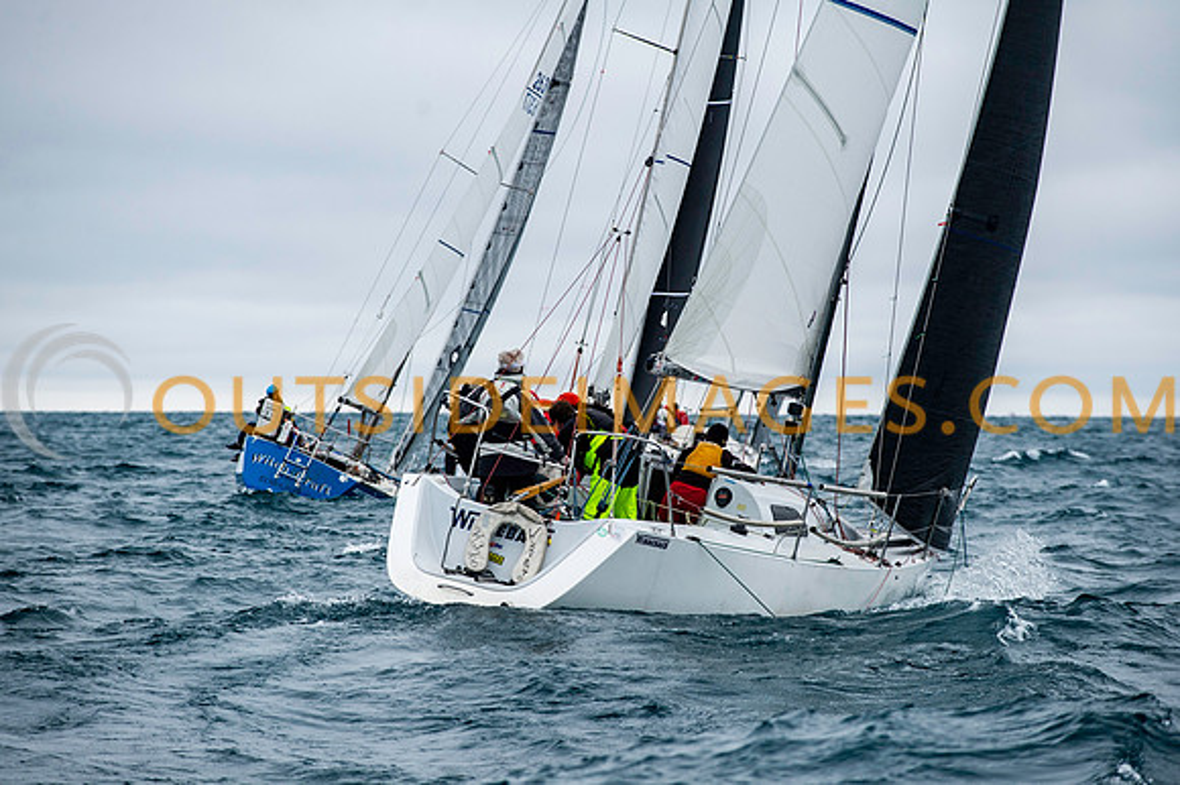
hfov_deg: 9.8
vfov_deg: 6.5
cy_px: 392
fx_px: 6912
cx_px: 590
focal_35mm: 211
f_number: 5
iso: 640
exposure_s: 1/3200
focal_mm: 200
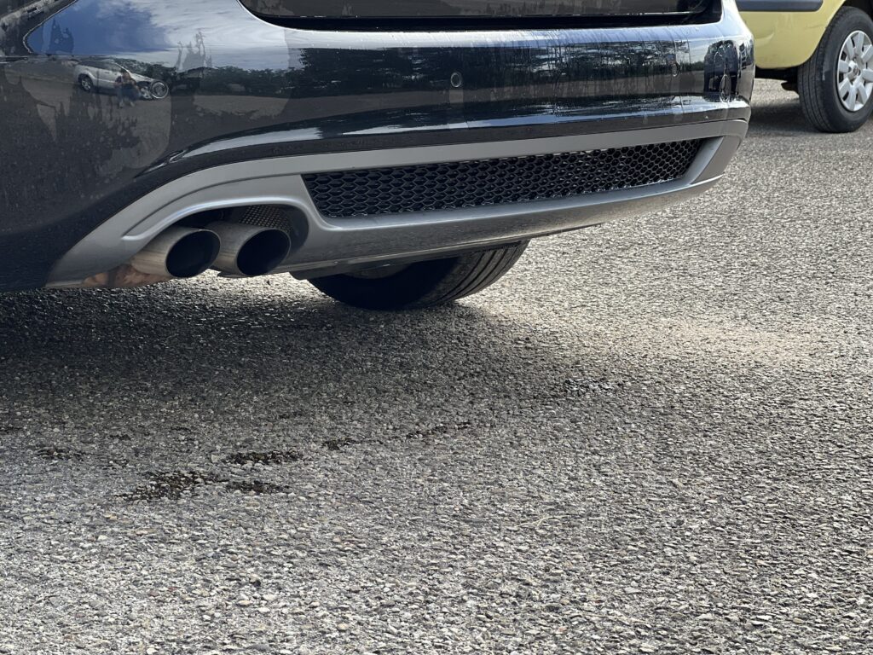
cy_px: 328
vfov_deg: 19.1
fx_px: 1942
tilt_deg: -10.6
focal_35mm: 77
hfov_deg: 25.3
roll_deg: -0.2
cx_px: 436
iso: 32
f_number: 2.8
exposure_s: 1/121
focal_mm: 9
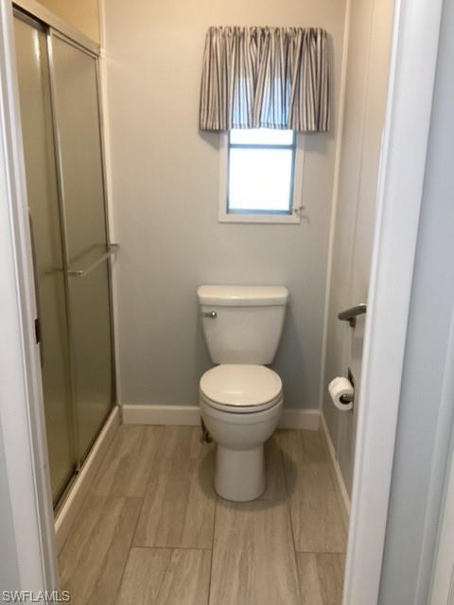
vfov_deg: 58.4
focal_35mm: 31
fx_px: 542
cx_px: 227
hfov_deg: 45.4
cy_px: 302
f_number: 2.4
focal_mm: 3.3
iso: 160
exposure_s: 1/60
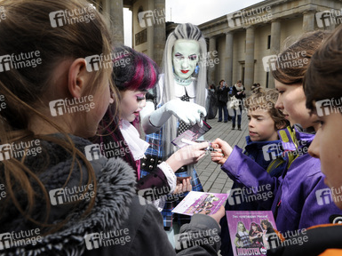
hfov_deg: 65.4
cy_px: 128
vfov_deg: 51.3
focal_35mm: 27
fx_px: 267
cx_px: 172
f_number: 8
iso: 500
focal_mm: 24
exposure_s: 1/400
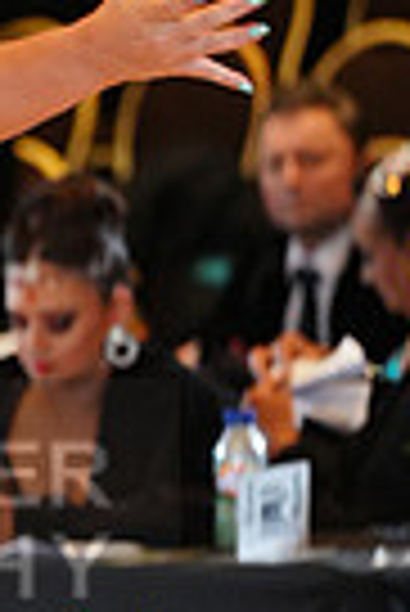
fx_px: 14551
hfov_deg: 1.6
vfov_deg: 2.4
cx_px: -439
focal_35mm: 854
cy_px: 531
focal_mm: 200
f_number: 4
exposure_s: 1/200
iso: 1600
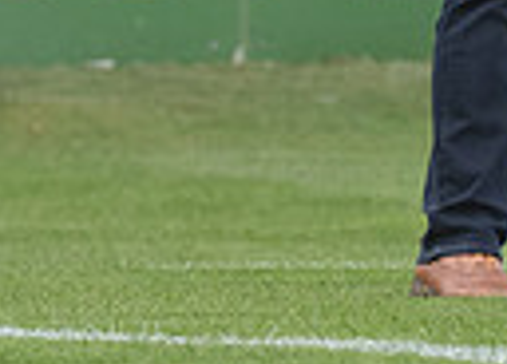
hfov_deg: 1.0
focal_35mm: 1929
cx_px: 605
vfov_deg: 0.7
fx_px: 27835
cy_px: -254
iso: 800
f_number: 6.3
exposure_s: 1/400
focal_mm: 200
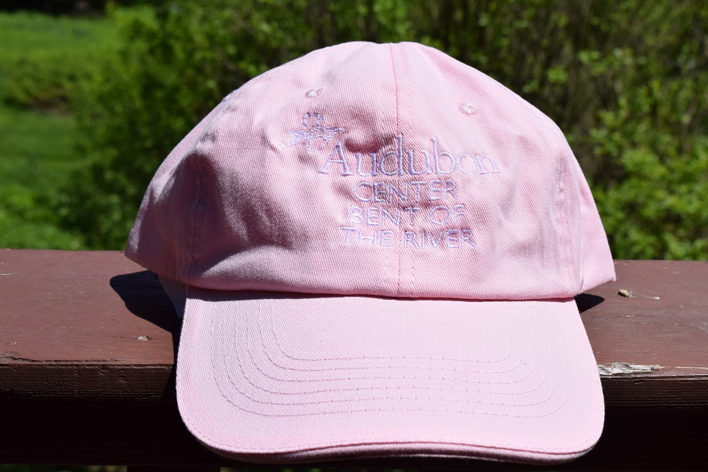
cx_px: 354
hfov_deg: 35.1
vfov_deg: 23.8
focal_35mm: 57
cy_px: 236
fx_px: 1121
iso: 200
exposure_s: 1/500
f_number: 13
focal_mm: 38
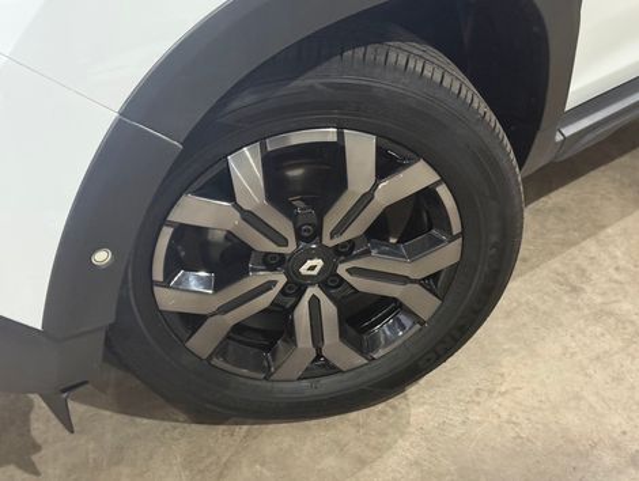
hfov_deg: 39.6
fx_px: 887
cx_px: 320
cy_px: 240
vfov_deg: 30.3
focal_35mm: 48
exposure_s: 1/20
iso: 640
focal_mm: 6.76
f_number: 1.78
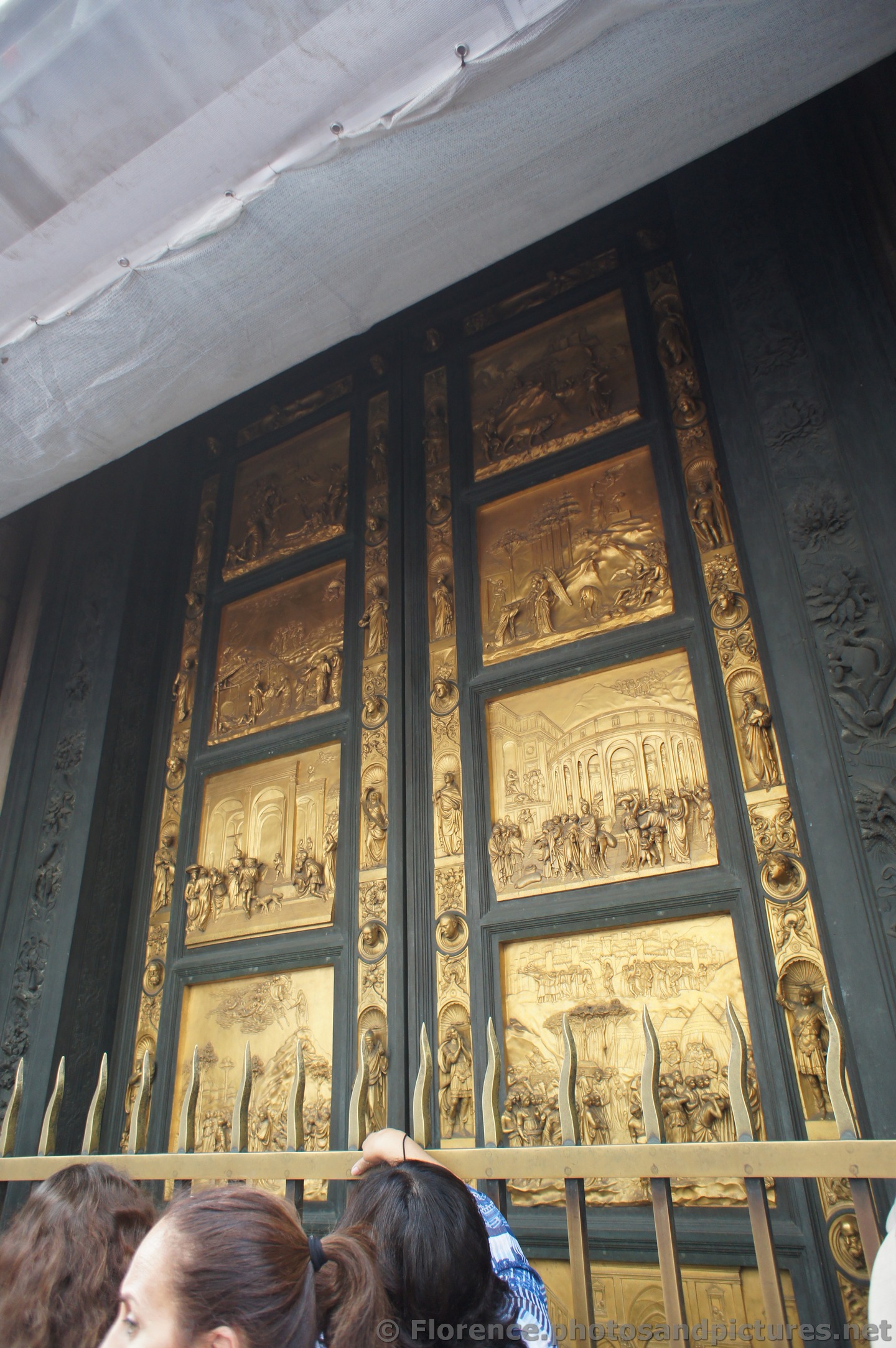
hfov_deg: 53.0
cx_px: 448
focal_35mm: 24
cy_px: 674
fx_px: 898
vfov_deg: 73.8
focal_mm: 16
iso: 400
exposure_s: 1/160
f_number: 4
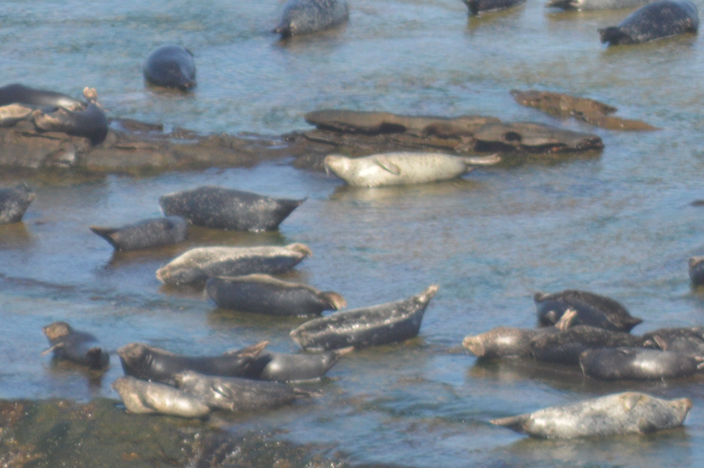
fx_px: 28079
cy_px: 72
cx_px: 419
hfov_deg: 1.4
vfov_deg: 1.0
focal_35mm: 1437
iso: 200
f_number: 5.6
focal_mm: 300
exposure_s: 1/800
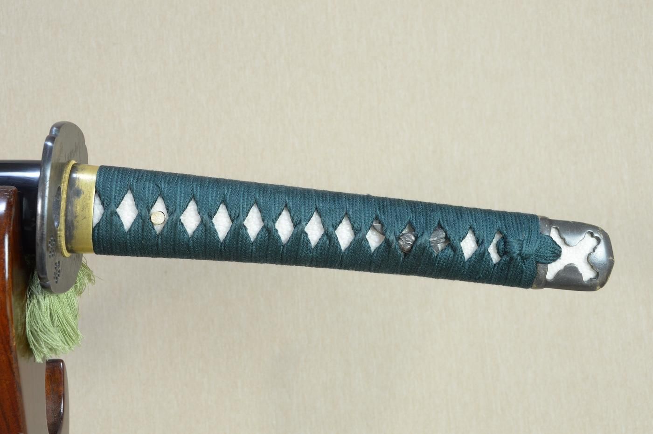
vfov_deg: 28.0
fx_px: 870
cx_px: 326
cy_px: 217
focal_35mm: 48
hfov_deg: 41.1
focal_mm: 32
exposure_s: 1/2
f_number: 11
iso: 400
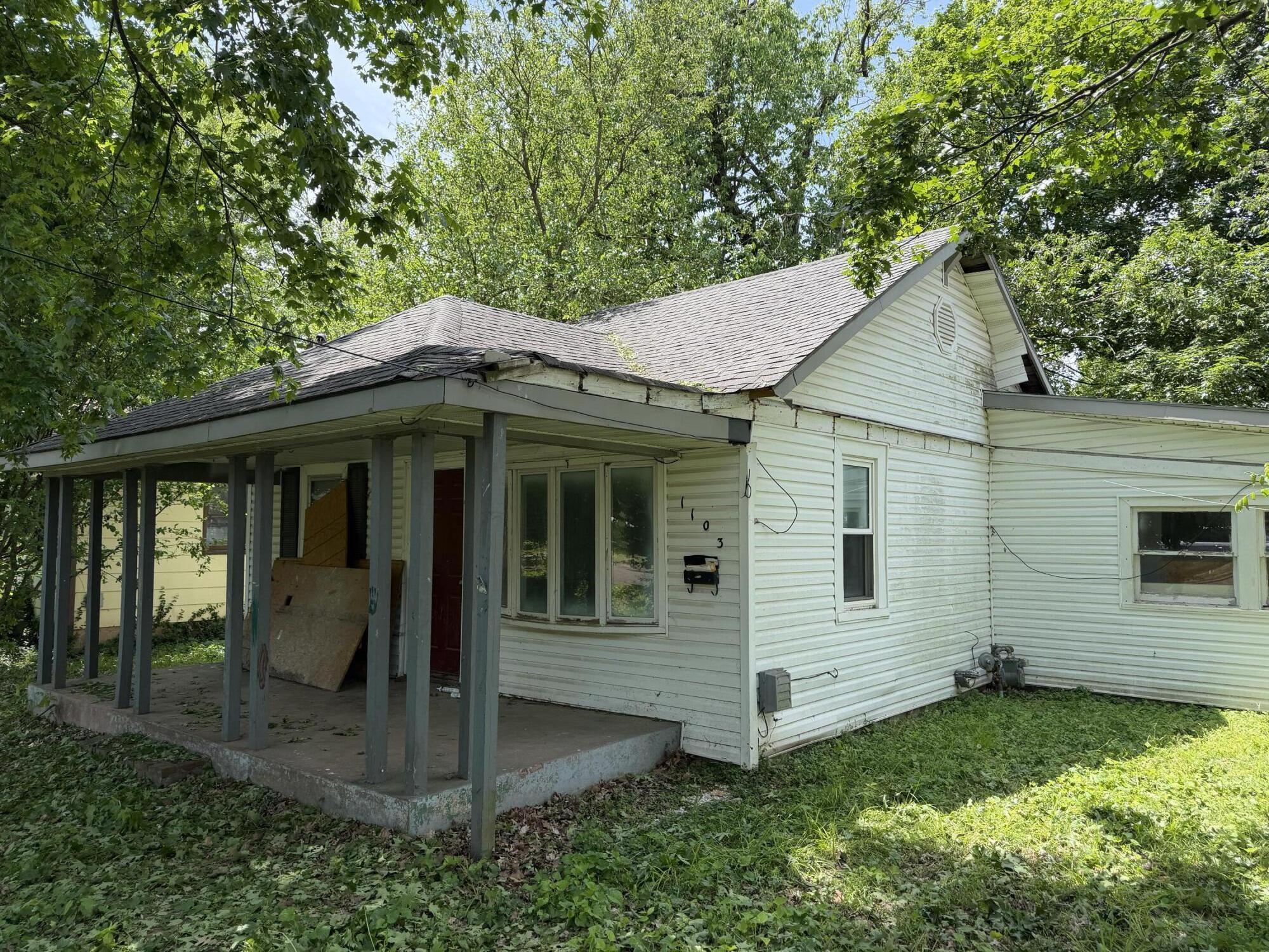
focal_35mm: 24
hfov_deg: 71.6
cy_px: 476
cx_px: 634
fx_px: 880
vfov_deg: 56.8
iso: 80
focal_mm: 6.76
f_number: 1.78
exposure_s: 1/1156
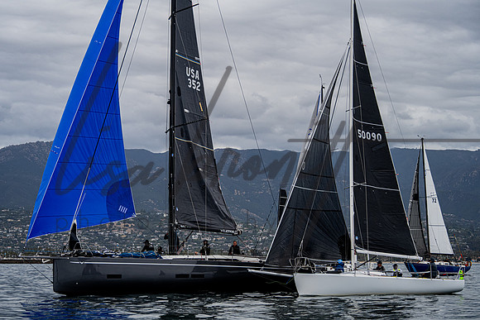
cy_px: 173
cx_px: 220
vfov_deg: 18.6
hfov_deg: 27.6
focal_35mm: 73
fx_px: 978
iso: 800
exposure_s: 1/2500
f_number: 6
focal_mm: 66
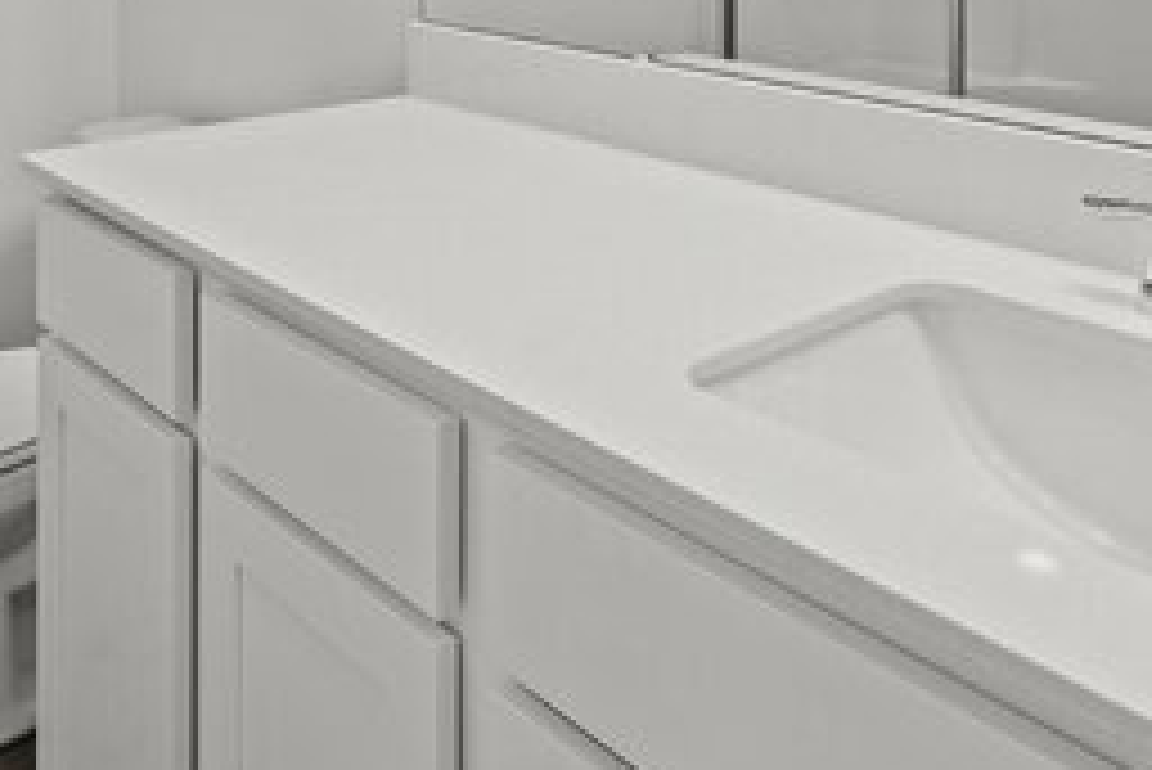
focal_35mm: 40
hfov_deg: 48.2
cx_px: 468
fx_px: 1281
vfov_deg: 29.0
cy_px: -151
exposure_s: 1/3
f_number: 8
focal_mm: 16
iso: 400
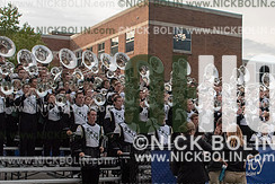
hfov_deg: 34.3
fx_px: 436
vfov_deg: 23.8
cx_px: 204
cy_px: 109
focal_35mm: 57
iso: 3200
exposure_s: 1/4000
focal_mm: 24
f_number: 3.5
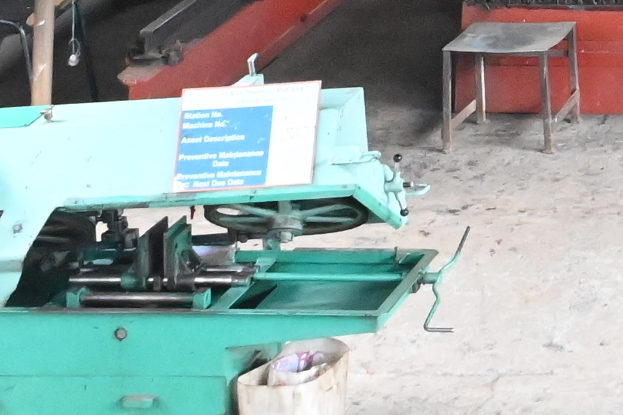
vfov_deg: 6.9
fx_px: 3163
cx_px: 1343
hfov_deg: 10.2
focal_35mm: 183
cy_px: -703
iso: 16000
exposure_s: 1/160
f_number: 8
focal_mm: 31.5
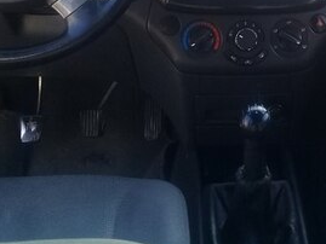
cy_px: -26
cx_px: 259
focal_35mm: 76
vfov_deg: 18.6
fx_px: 716
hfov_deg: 25.2
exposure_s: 1/100
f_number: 2.2
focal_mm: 3.3
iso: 50
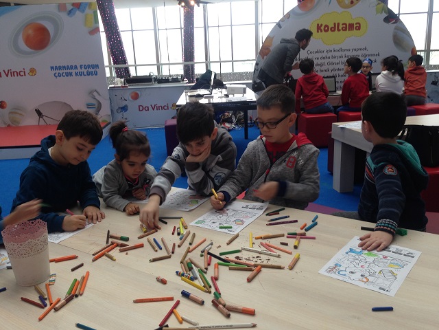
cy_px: 165
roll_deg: +2.2
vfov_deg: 42.9
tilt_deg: -15.6
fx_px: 419
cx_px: 220
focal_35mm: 33
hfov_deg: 55.4
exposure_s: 1/24
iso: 50
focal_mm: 4.12
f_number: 2.4
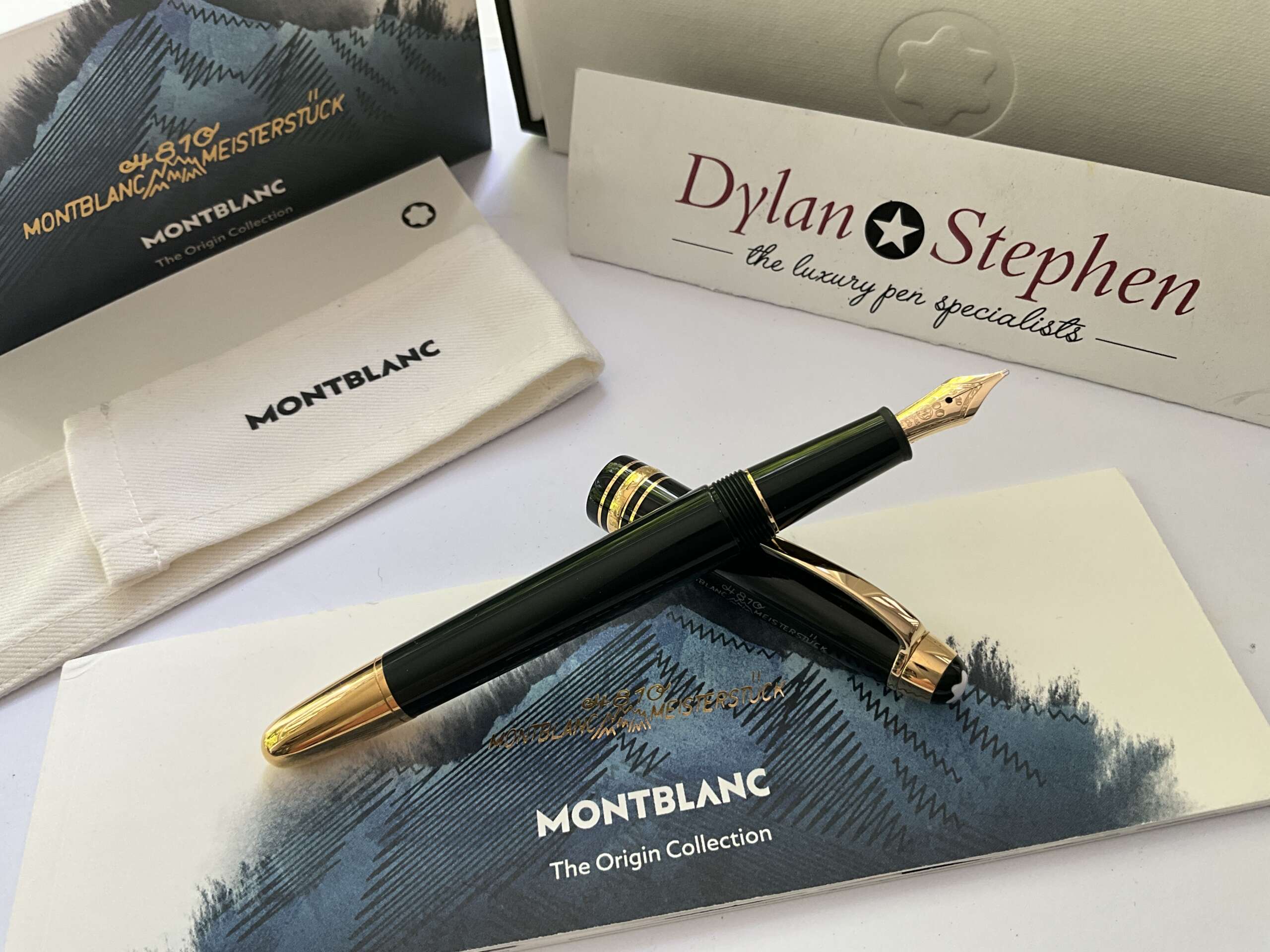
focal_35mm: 29
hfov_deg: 61.7
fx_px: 1064
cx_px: 635
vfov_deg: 48.2
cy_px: 476
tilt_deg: -51.1
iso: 40
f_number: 1.8
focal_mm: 3
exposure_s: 1/122
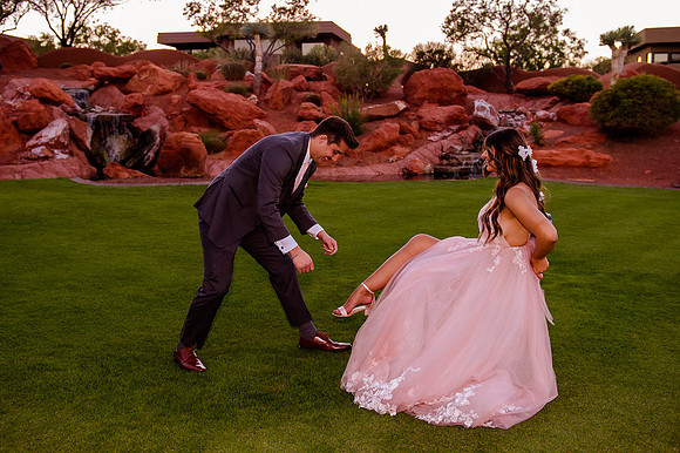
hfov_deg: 51.4
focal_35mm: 37
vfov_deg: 35.5
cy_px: 198
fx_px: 706
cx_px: 328
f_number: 3.2
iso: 640
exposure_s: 1/320
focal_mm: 29
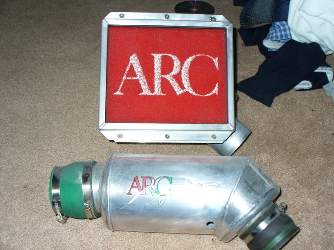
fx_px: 463
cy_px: 125
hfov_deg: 39.7
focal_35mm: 48
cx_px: 167
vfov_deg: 30.3
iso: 80
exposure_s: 1/60
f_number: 3
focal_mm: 7.9
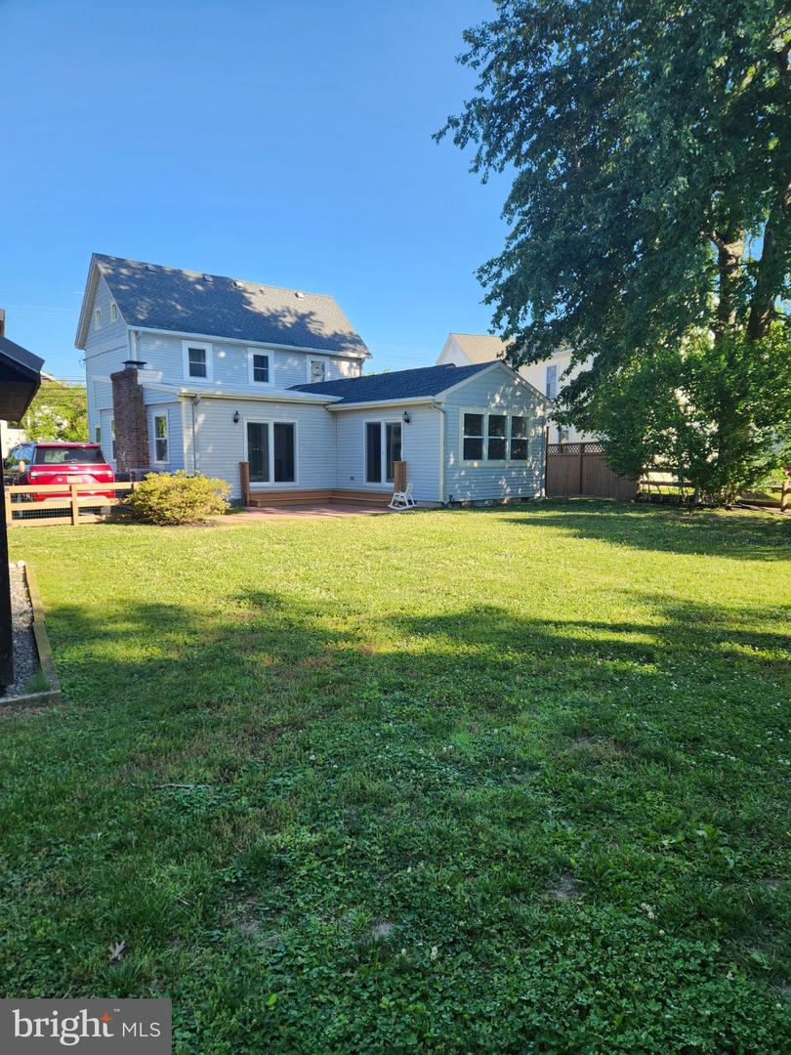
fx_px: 701
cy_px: 528
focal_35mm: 23
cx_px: 396
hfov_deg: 58.9
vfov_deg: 73.9
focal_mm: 5.4
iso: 20
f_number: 1.8
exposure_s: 1/416
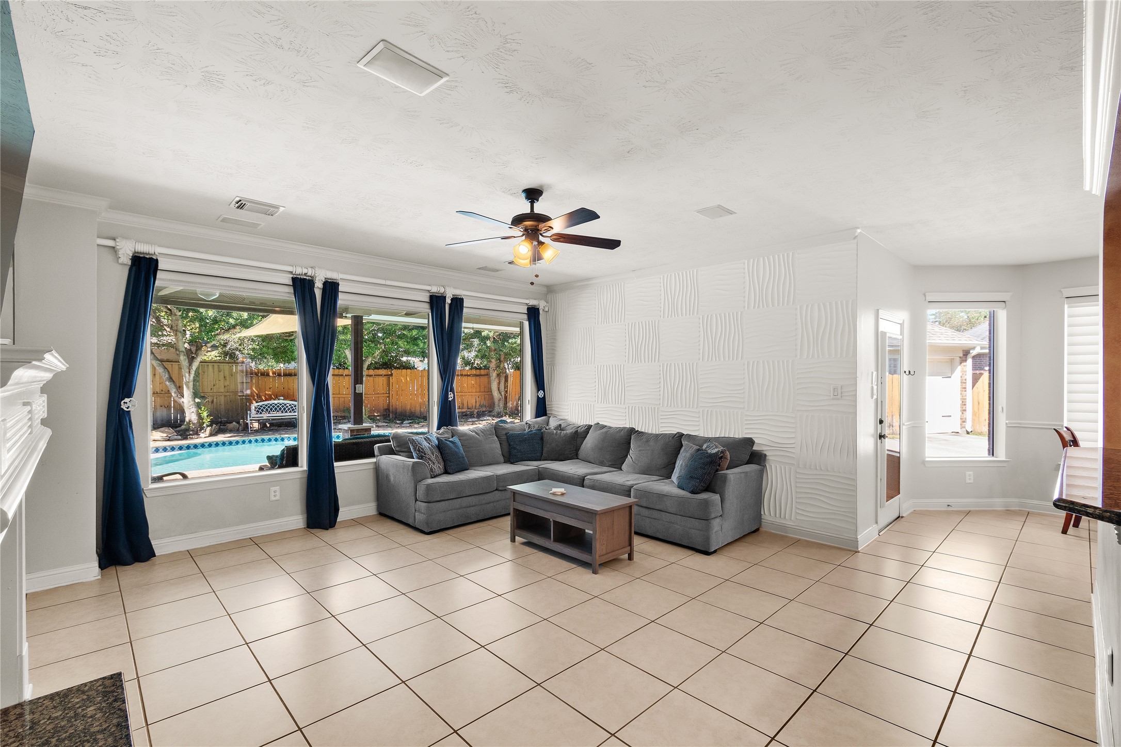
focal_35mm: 15
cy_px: 374
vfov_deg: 77.3
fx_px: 467
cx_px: 560
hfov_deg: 100.4
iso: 320
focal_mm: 10
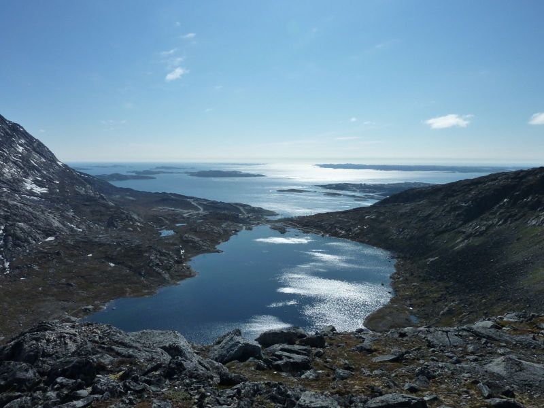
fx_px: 393
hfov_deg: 69.4
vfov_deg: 54.9
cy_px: 204
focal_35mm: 25
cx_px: 272
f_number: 5.6
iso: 125
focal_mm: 4.1
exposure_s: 1/1000
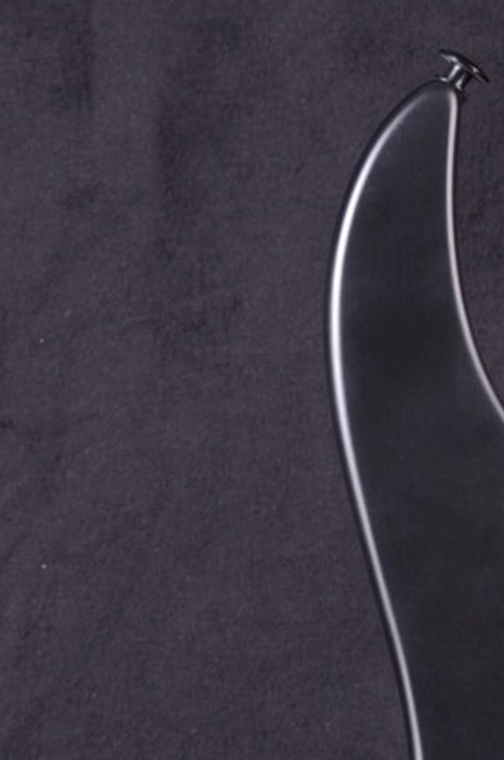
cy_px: 48
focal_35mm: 218
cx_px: 865
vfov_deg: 9.4
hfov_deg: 6.2
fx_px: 4594
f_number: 9
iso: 200
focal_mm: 28
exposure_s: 1/200
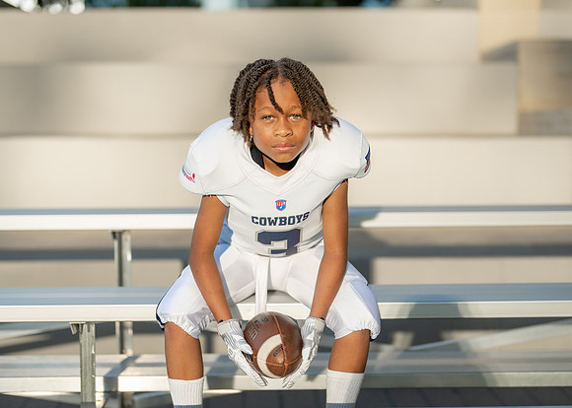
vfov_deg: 23.0
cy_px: 222
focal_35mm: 62
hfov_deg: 31.8
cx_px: 294
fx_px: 1005
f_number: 1.2
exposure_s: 1/3200
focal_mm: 50
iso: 100
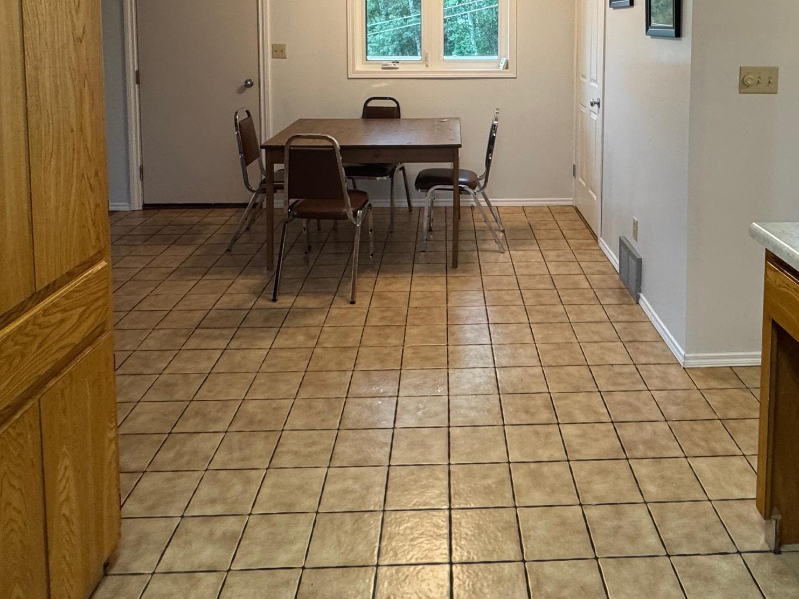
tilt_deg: -4.2
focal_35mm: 29
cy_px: 71
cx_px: 470
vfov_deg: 44.3
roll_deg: +0.0
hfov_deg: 61.3
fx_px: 669
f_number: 2.2
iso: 200
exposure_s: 1/60
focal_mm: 2.22
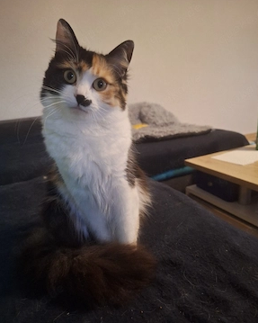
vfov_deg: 68.0
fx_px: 239
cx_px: 126
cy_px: 174
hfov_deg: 56.8
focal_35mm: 25
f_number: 1.8
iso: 640
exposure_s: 1/20
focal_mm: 5.54
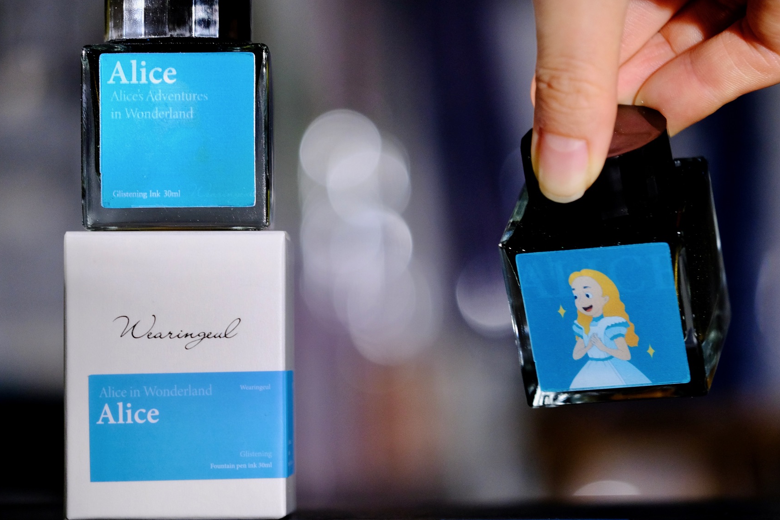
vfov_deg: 8.4
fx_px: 3532
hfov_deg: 12.6
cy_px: 272
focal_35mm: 163
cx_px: 421
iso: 800
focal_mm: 80
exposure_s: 1/28
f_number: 2.8
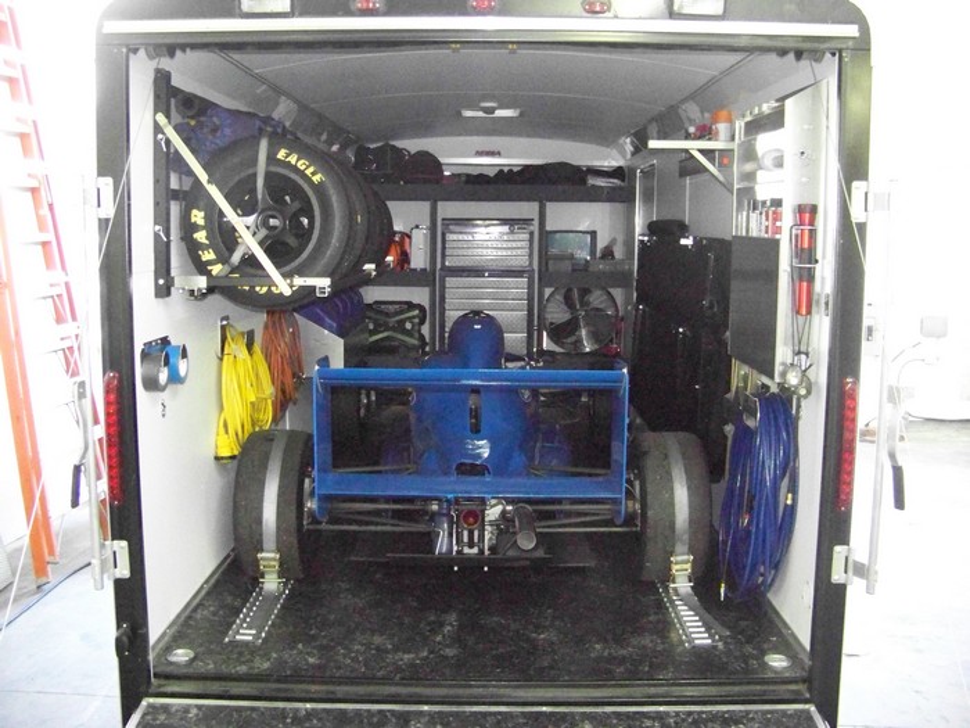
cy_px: 364
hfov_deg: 51.4
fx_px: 1009
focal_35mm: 36
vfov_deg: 39.7
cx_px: 485
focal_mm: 5.85
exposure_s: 1/30
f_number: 2.8
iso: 1600
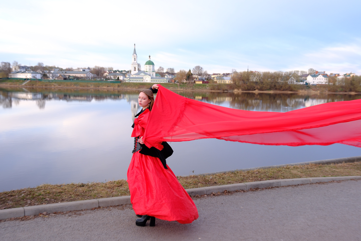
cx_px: 180
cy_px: 120
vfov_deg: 36.9
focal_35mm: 36
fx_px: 361
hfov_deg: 53.1
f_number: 4
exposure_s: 1/125
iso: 160
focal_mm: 24.1
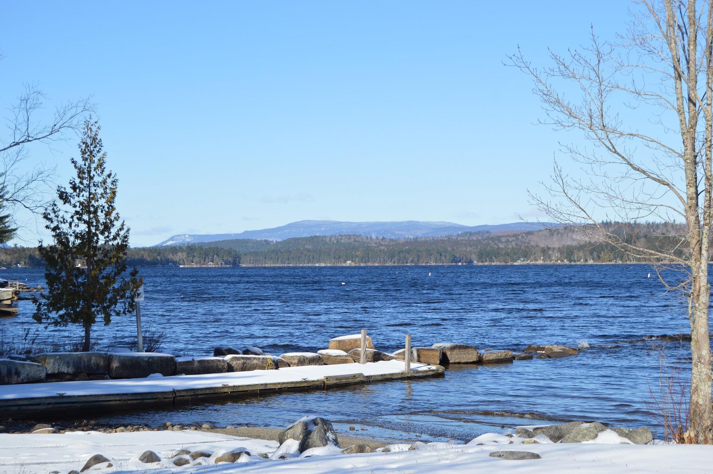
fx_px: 1247
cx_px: 356
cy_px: 237
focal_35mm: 63
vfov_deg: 21.5
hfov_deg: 31.9
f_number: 8
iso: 100
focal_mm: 42
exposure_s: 1/250
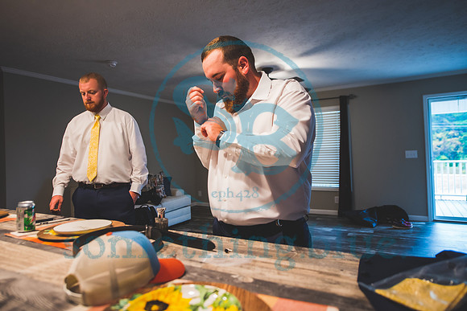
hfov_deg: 73.7
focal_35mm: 24
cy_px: 156
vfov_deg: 53.2
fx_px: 311
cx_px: 234
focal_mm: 24
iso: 2000
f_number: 2.8
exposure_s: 1/160
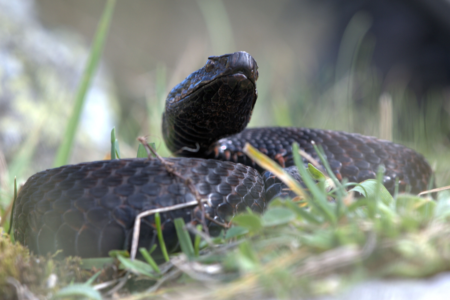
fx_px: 1594
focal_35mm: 128
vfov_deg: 10.8
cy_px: 150
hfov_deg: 16.1
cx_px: 225
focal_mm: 85
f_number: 9
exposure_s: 1/80
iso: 800
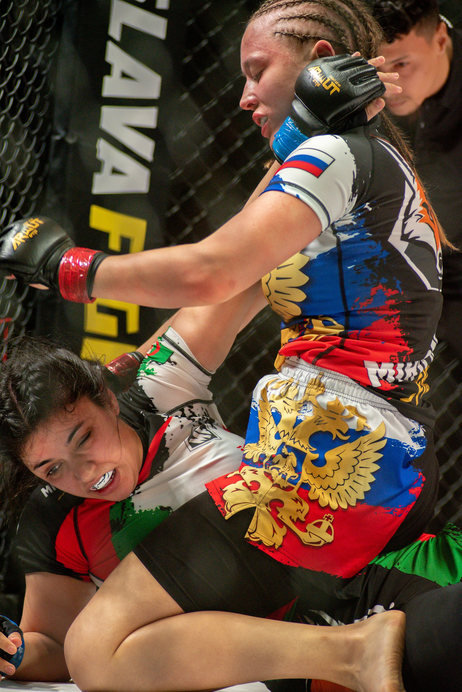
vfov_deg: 16.4
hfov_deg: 11.0
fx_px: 2404
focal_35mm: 125
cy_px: 346
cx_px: 231
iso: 2000
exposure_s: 1/1250
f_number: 4
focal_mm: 125
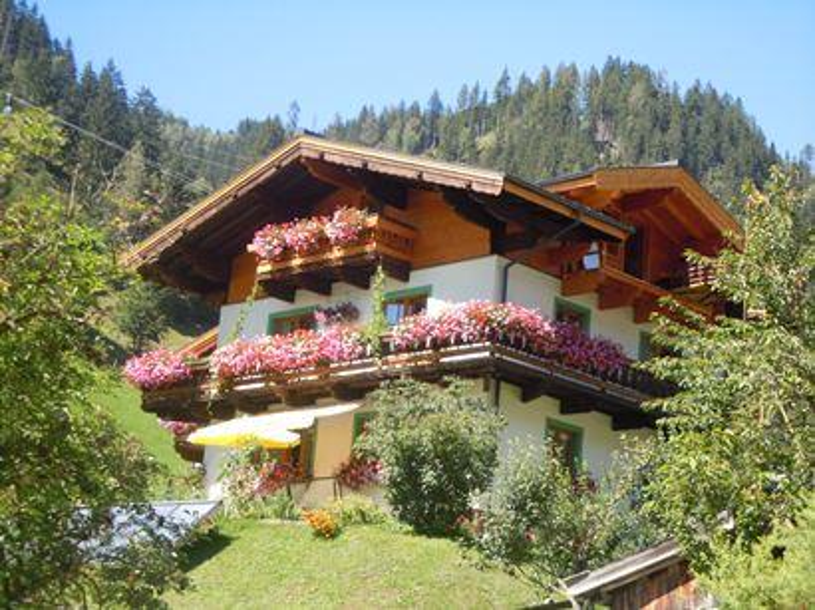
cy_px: 305
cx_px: 408
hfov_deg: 25.4
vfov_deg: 19.1
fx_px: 1812
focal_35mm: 77
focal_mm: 13.9
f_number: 4.3
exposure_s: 1/800
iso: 400
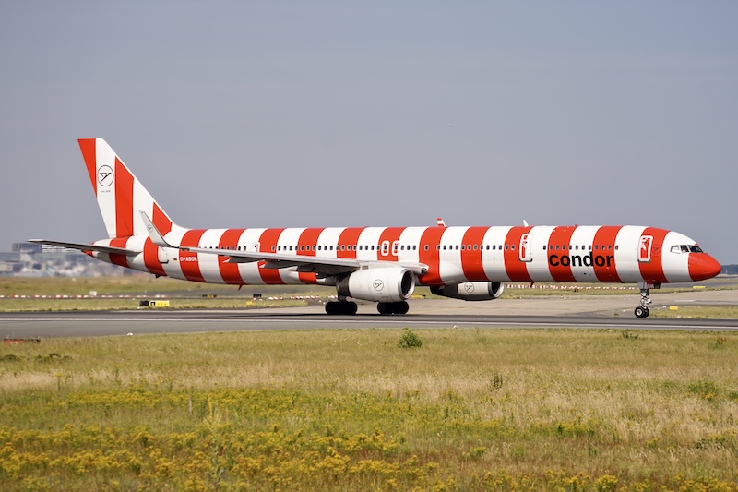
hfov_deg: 14.9
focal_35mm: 138
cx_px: 369
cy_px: 246
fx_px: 2828
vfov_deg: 9.9
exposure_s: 1/1250
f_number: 5
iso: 100
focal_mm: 138
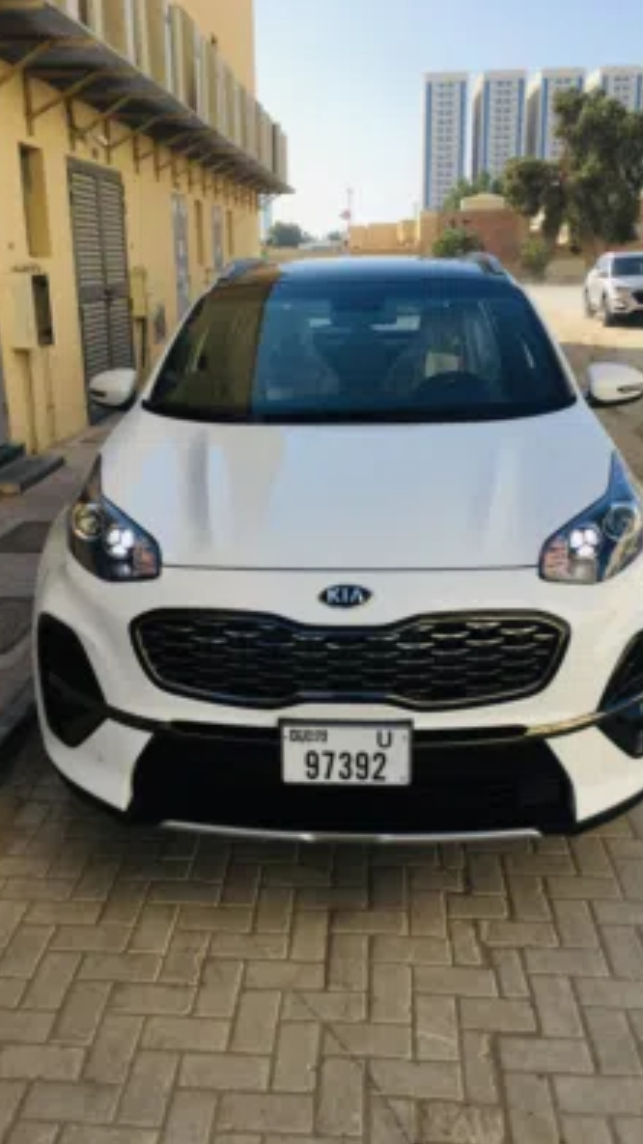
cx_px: 298
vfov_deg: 61.0
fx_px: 971
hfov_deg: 36.6
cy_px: 576
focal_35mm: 32
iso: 25
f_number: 2.2
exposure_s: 1/1148
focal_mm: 4.15
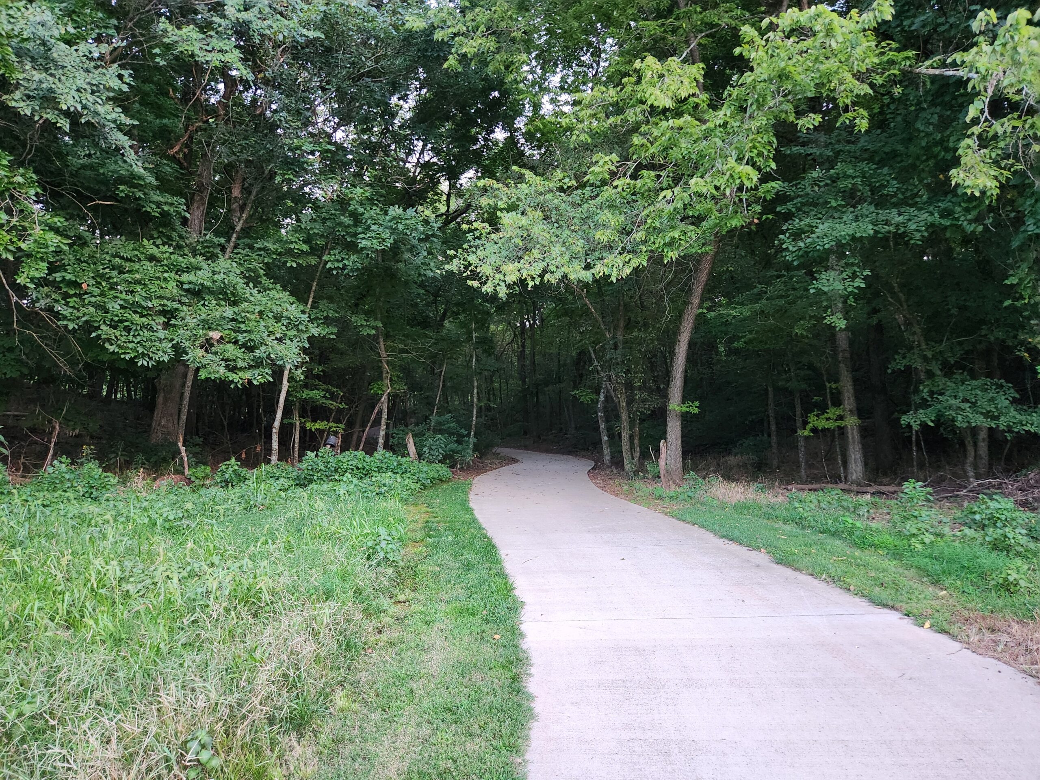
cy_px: 390
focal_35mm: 23
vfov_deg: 58.9
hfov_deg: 73.9
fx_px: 691
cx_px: 520
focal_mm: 5.4
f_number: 1.8
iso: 640
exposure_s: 1/60
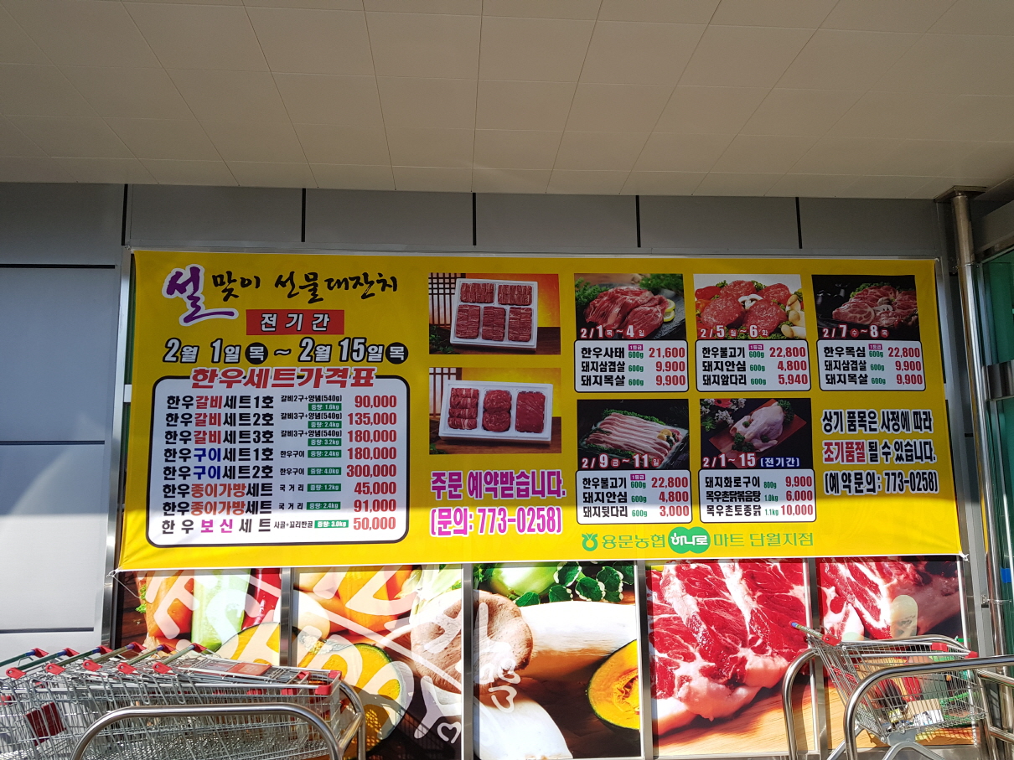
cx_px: 507
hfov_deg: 67.3
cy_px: 380
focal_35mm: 26
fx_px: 761
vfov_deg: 53.0
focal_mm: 4.3
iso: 40
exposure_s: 1/1692
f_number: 1.7
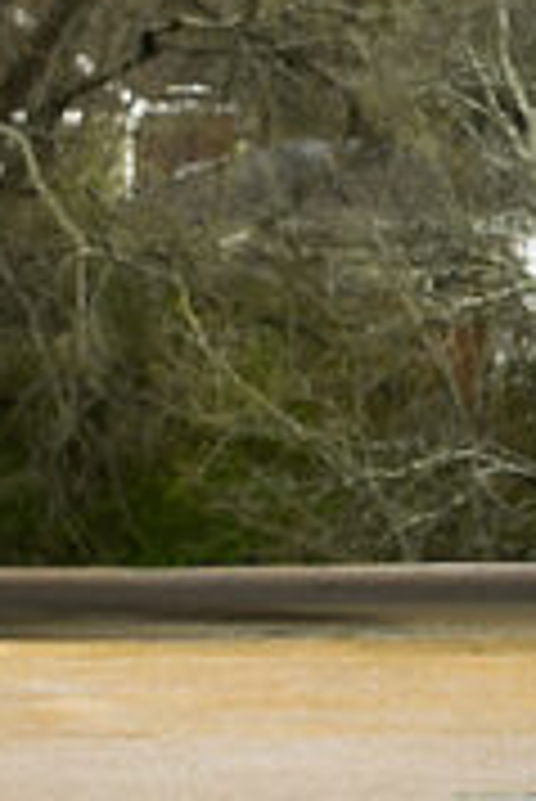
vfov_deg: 2.7
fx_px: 16805
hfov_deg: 1.8
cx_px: 750
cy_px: -1539
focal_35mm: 754
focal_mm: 70
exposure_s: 1/400
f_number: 4.5
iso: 125
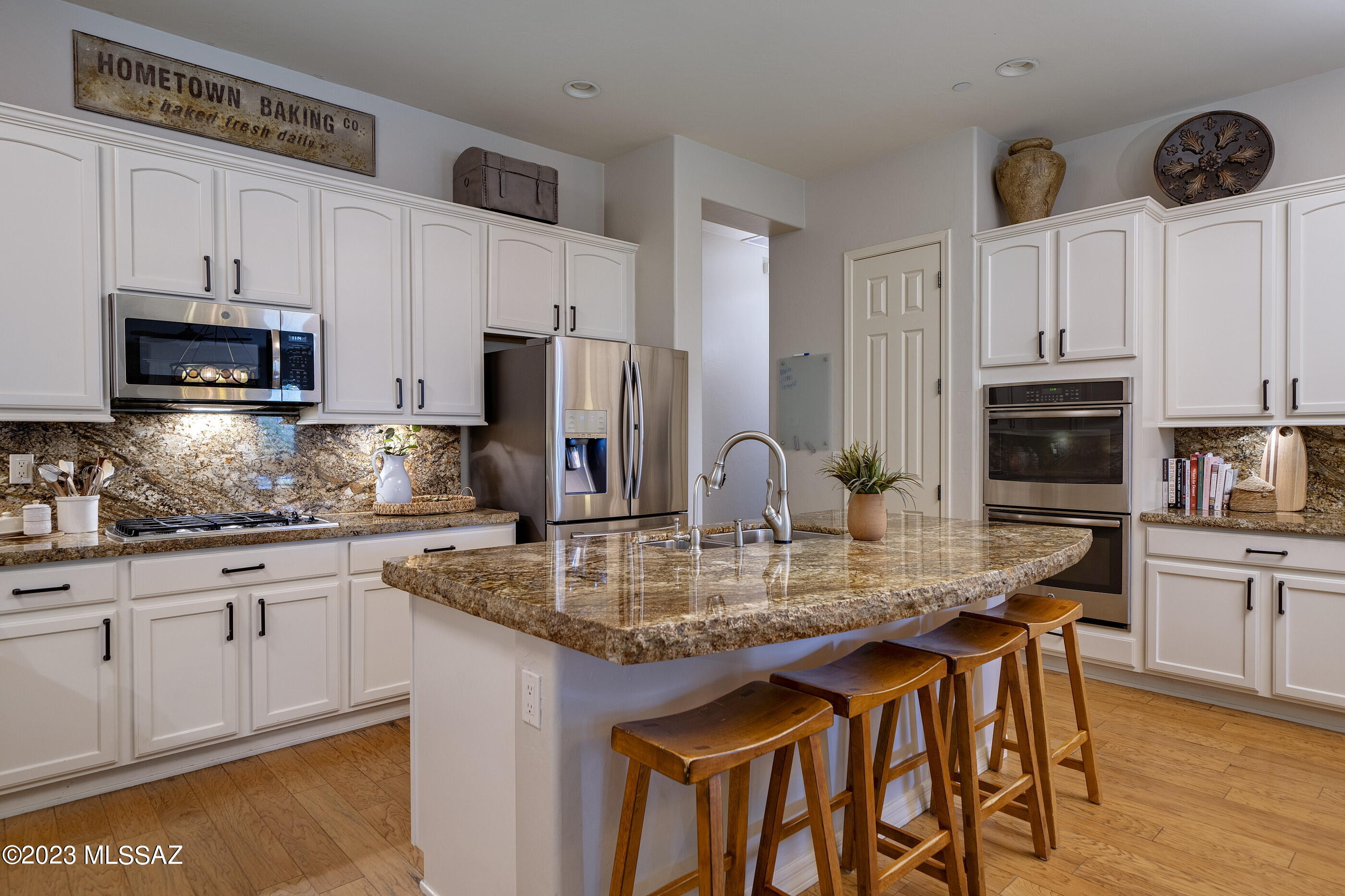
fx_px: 710
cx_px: 672
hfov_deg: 86.9
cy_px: 448
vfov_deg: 64.5
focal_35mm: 19
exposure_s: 1/6
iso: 200
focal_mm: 19
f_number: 5
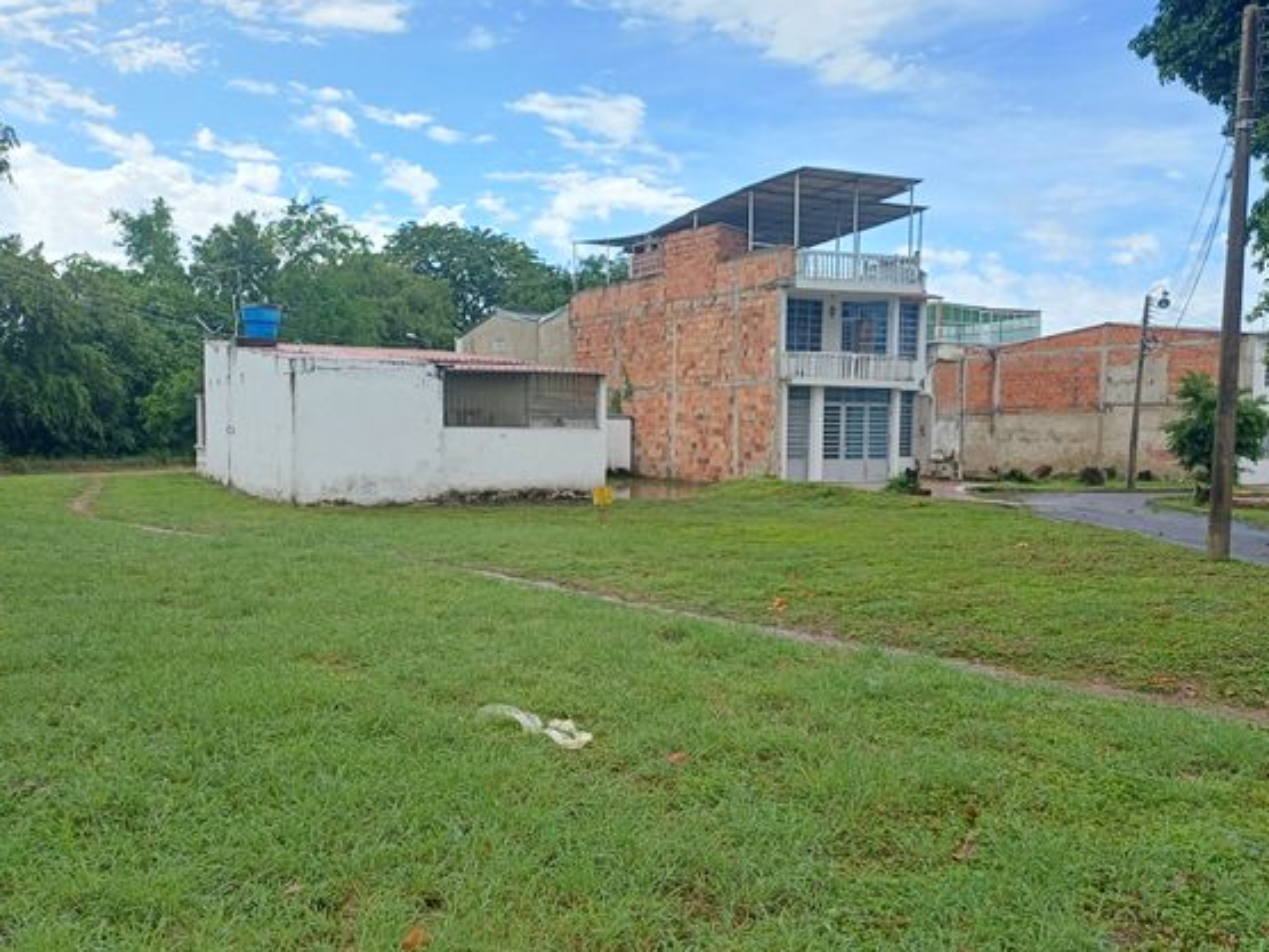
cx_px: 624
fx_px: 1100
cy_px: 475
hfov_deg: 60.0
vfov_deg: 46.8
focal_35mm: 30
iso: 50
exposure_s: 1/678
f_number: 1.8
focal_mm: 4.65
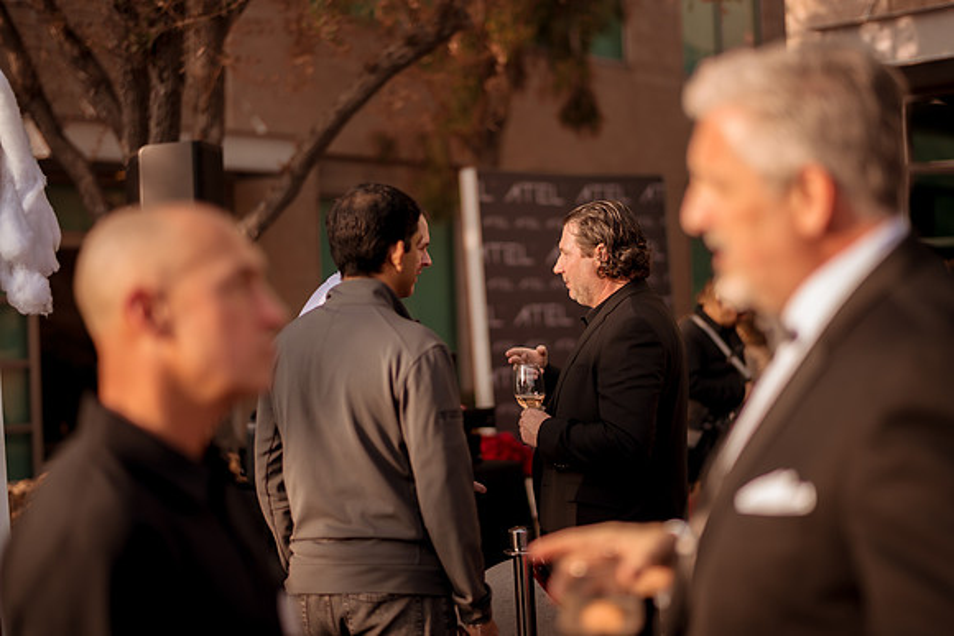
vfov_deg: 23.4
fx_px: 1537
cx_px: 477
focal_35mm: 58
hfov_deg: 34.5
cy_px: 318
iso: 125
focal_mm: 58
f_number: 1.4
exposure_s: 1/3200
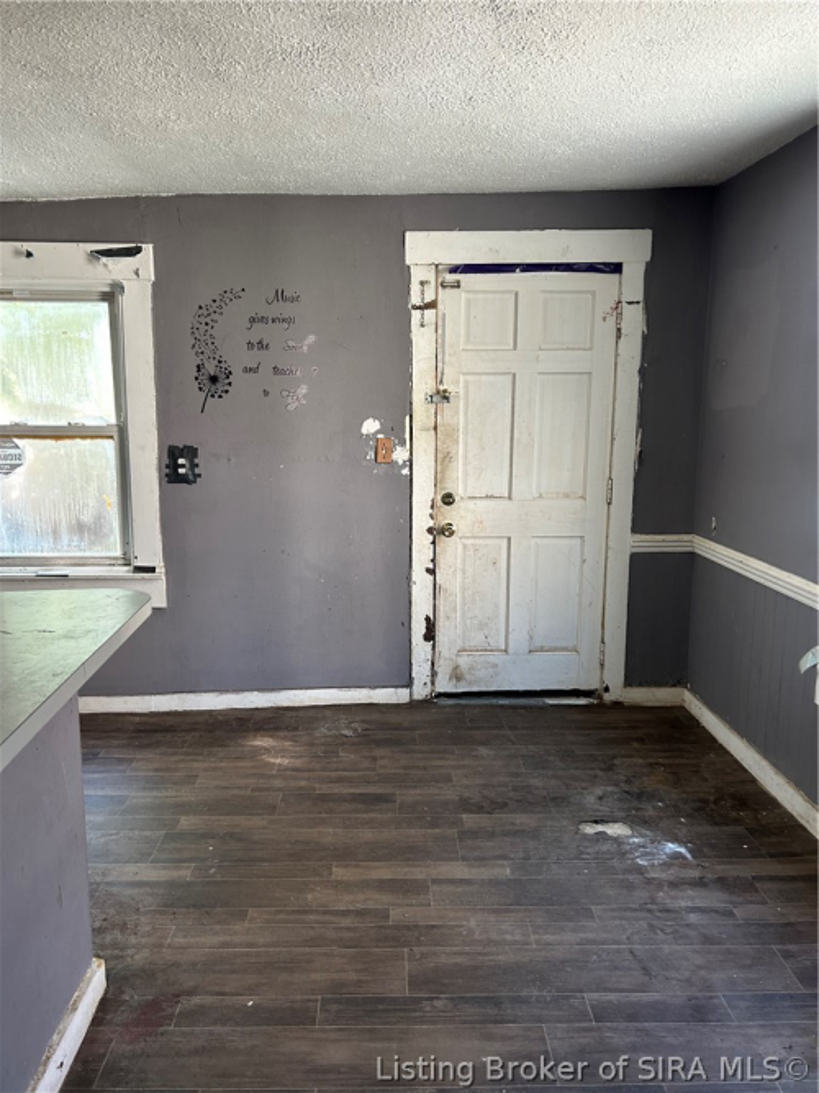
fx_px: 820
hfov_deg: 53.0
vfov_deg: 67.3
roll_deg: -1.8
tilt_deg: -11.7
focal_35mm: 26
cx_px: 410
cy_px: 546
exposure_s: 1/98
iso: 125
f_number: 1.5
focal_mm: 5.7
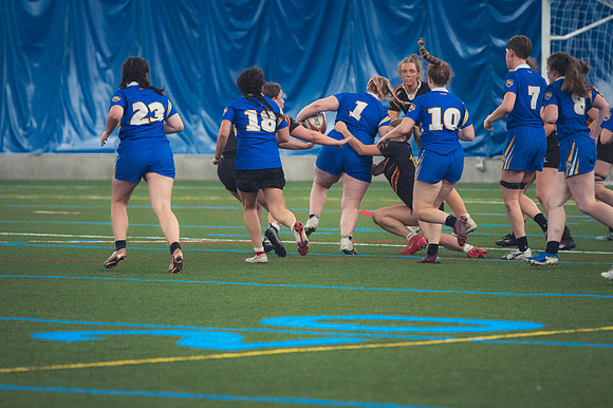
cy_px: 204
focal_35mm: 300
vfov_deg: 4.6
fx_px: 5105
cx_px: 306
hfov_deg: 6.9
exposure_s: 1/320
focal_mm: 200
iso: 3600
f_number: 2.8
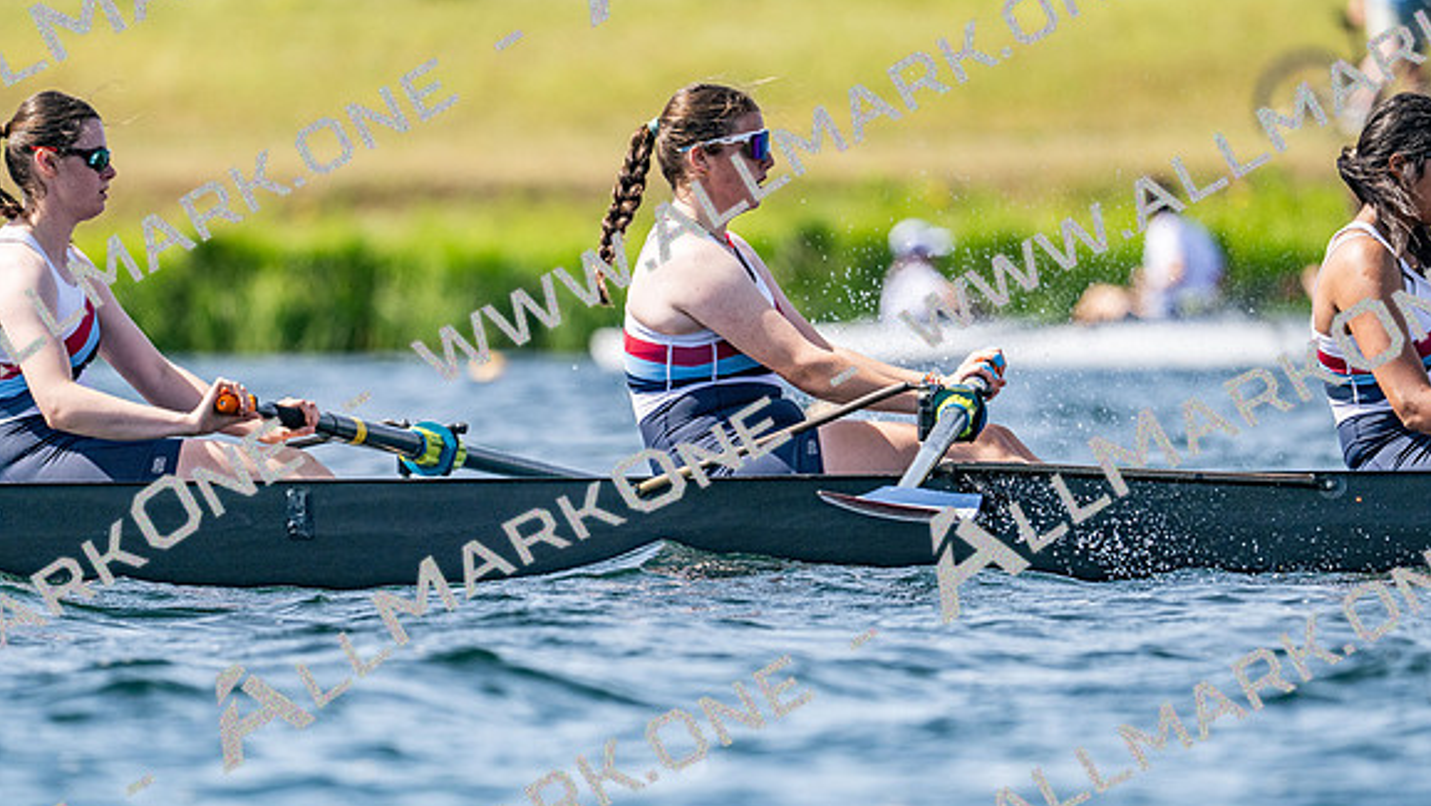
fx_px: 23951
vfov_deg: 1.9
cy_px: 389
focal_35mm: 631
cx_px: 717
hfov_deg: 3.4
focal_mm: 400
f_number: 4.5
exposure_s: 1/2500
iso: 280
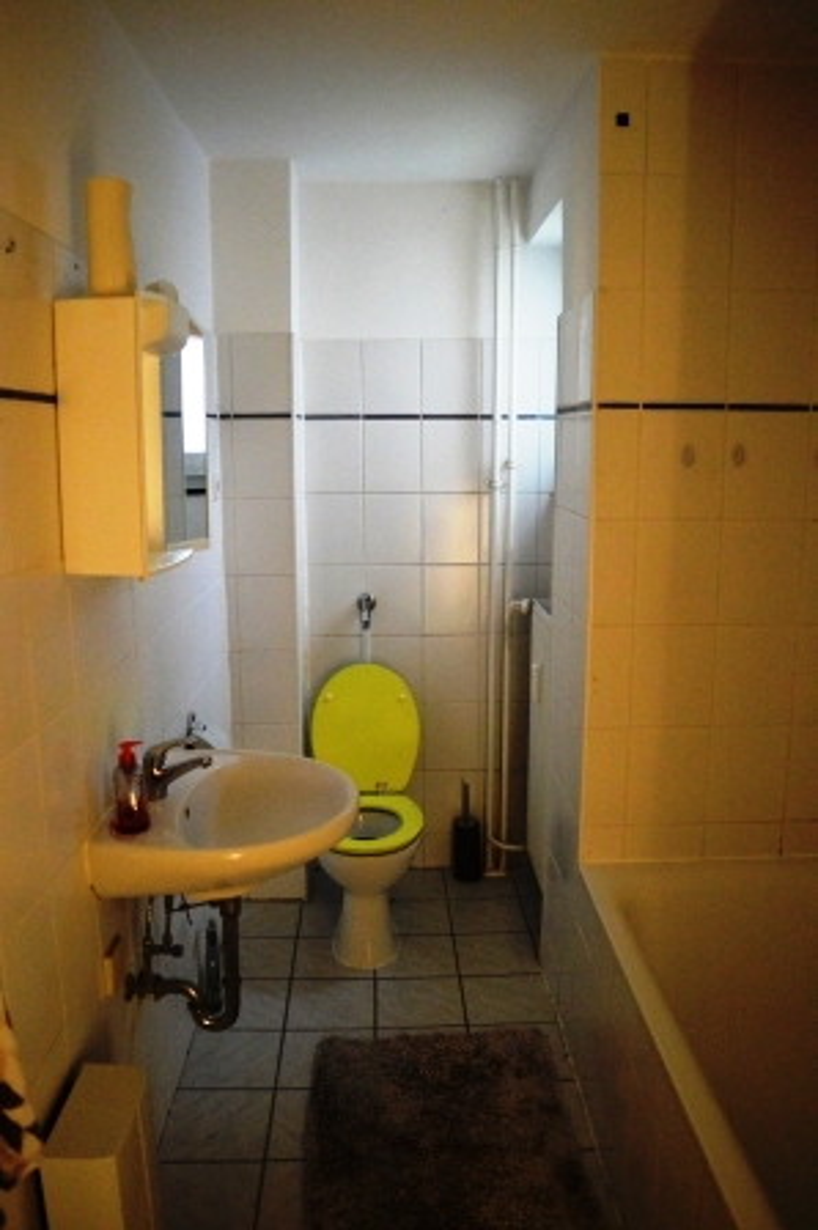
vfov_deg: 67.4
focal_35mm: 27
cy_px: 615
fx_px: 922
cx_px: 409
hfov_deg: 47.9
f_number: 3.5
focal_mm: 18
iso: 3200
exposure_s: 1/100
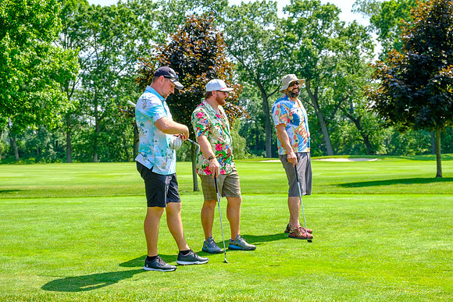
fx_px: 680
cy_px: 151
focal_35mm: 54
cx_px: 226
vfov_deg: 25.1
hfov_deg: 36.9
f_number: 5.6
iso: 200
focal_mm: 35.8
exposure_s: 1/320
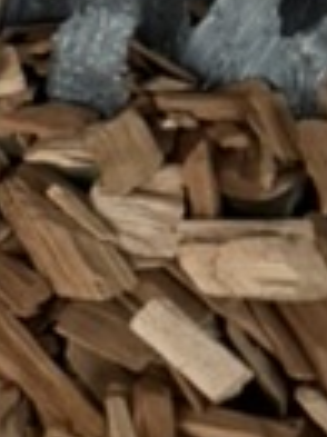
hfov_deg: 16.2
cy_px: 53
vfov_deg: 21.8
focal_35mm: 88
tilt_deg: -30.5
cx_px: -47
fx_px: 1110
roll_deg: +2.8
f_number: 1.78
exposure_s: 1/30
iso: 1000
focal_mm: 6.76
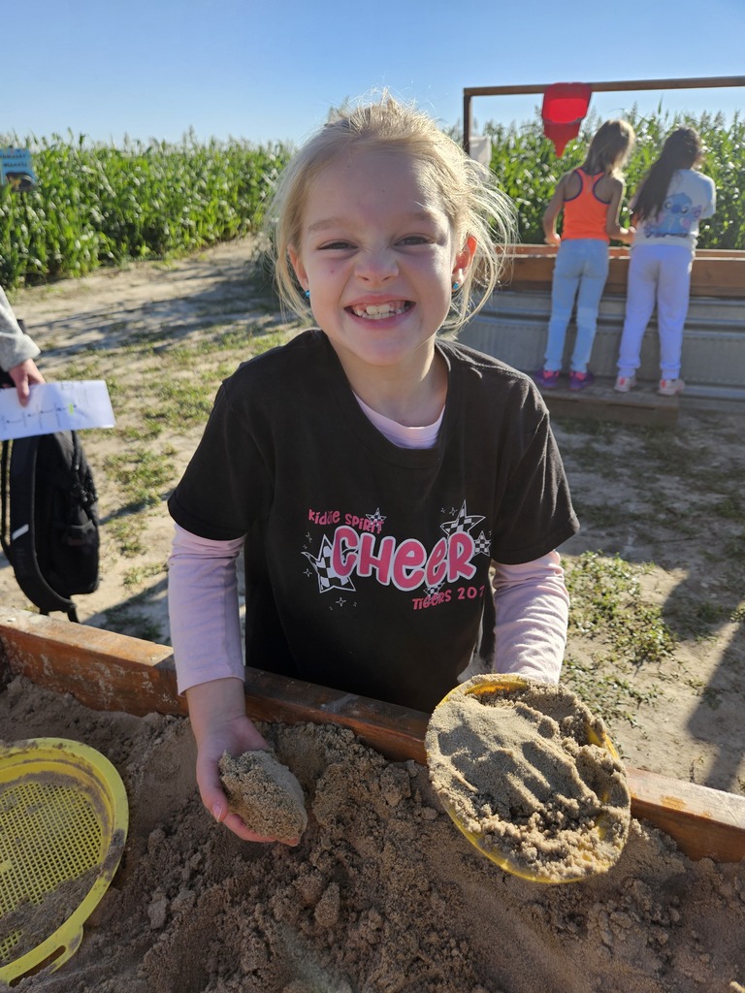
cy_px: 496
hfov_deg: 58.9
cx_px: 372
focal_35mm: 23
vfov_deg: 73.9
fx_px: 660
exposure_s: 1/848
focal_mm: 5.4
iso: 25
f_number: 1.8
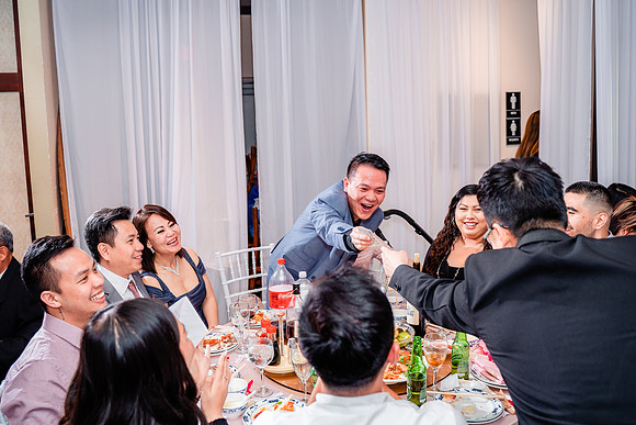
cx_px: 313
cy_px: 193
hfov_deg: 60.6
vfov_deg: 42.5
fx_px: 545
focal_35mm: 31
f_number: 3.5
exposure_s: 1/160
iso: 640
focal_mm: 28
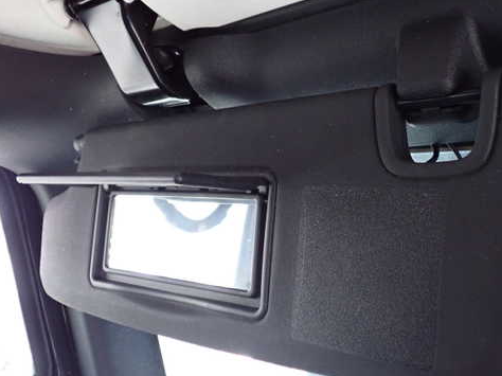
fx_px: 551
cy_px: 184
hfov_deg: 48.9
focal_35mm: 38
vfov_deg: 37.7
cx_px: 281
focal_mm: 5.4
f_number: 2.3
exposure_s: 1/20
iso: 800
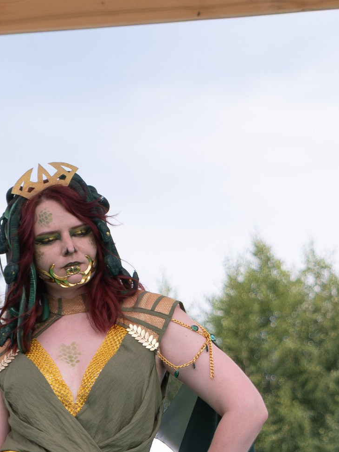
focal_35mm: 250
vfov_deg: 7.9
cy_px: 344
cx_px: 312
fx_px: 3265
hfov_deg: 5.9
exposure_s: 1/1250
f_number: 2.8
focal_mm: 44.1
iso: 160
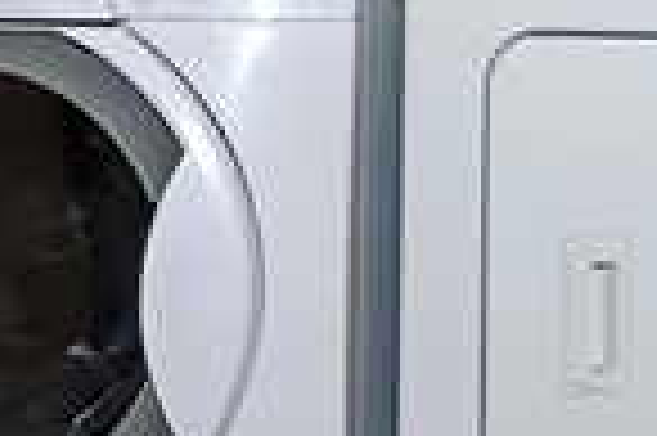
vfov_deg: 11.3
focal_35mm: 119
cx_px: 488
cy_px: -76
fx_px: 2169
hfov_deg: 17.1
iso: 125
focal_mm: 16
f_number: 4
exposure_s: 1/15
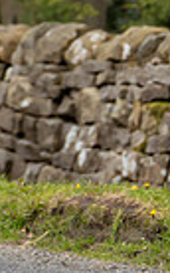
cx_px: -64
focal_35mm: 621
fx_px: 4613
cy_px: -152
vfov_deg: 3.4
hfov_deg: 2.1
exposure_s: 1/640
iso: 200
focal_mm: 124
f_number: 4
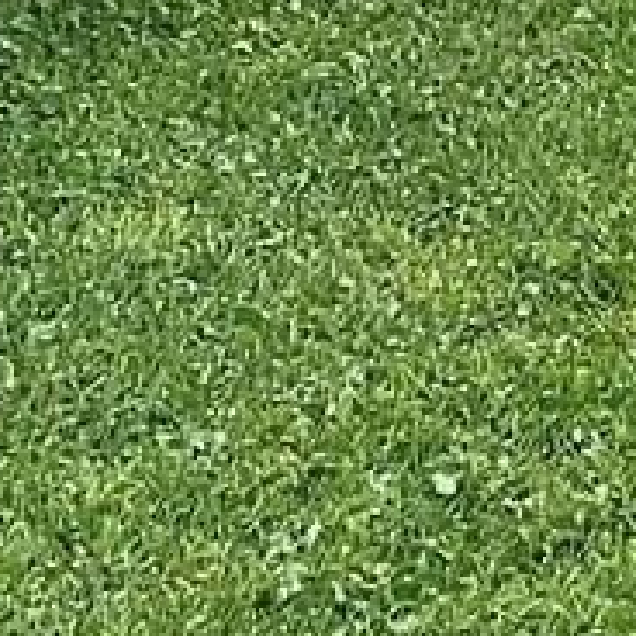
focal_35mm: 238
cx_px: 501
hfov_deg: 7.3
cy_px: -802
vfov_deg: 7.0
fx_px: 4947
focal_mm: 3.3
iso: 25
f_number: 2.4
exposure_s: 1/627
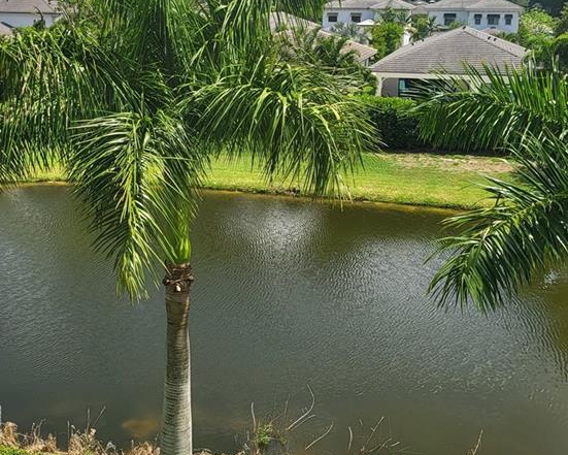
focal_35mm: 51
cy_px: 161
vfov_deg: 29.5
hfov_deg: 36.5
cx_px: 216
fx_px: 857
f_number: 1.8
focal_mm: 5
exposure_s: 1/1844
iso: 40
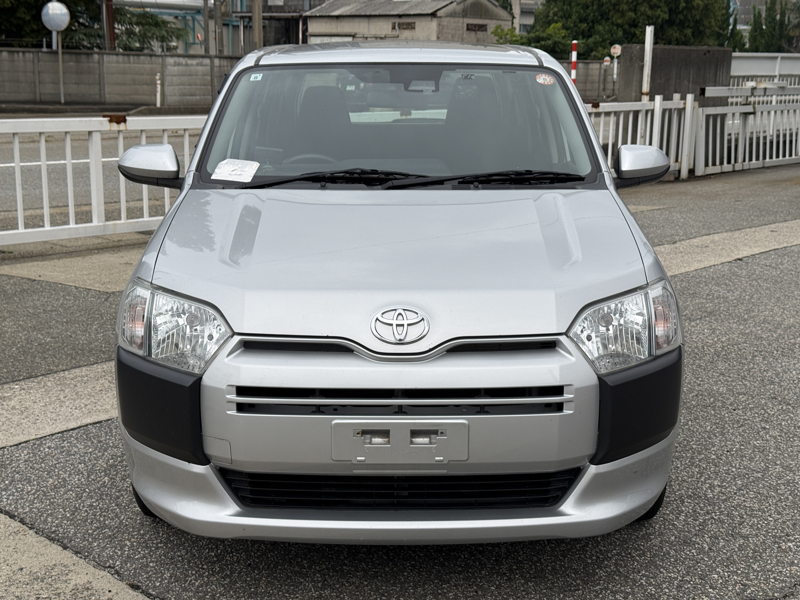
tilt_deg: -11.8
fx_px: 1109
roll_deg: -0.8
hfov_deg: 39.7
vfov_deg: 30.3
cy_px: 300
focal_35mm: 48
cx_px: 400
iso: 64
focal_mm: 6.76
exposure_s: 1/846
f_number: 1.78
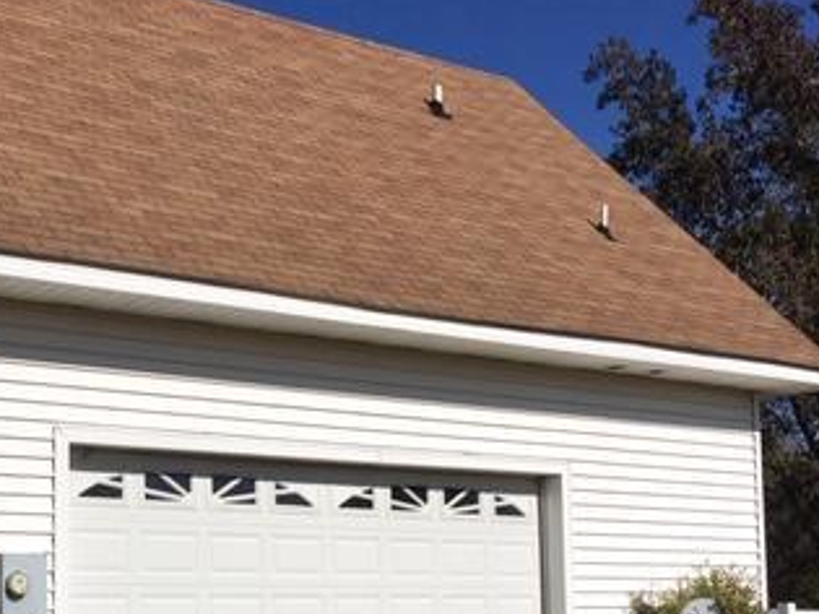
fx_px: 1395
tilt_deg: +4.6
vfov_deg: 24.4
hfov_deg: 31.9
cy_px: 484
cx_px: 172
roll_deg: +0.7
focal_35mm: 59
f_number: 2.2
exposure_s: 1/5917
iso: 25
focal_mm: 4.15
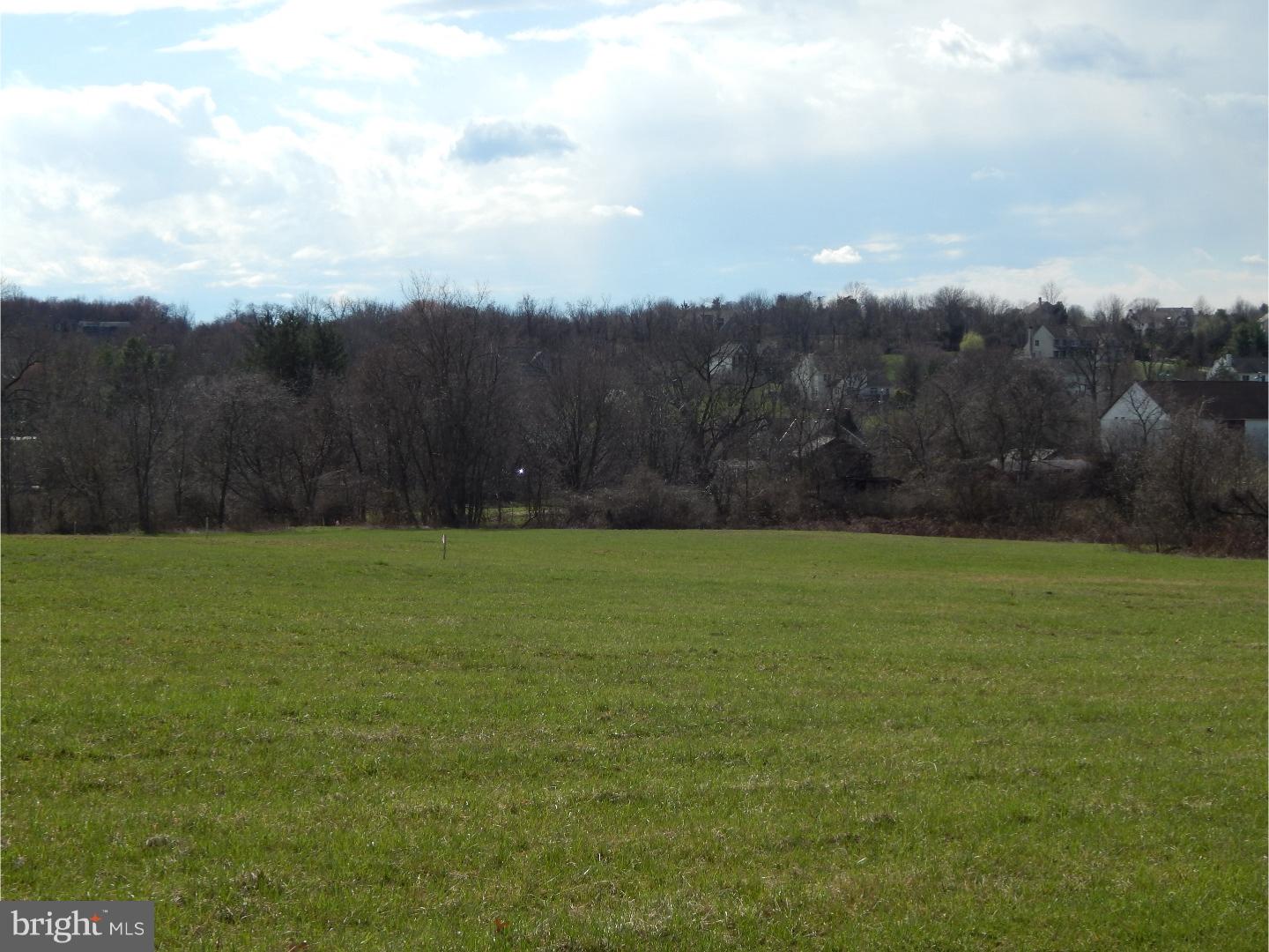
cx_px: 634
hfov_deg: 25.7
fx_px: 2786
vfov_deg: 19.4
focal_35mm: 76
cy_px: 476
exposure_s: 1/1000
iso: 125
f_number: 4.2
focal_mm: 13.5
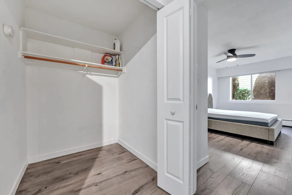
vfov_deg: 78.8
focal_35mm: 15
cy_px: 98
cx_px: 146
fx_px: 118
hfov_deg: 101.9
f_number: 8
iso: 400
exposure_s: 1/6
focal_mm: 14.6
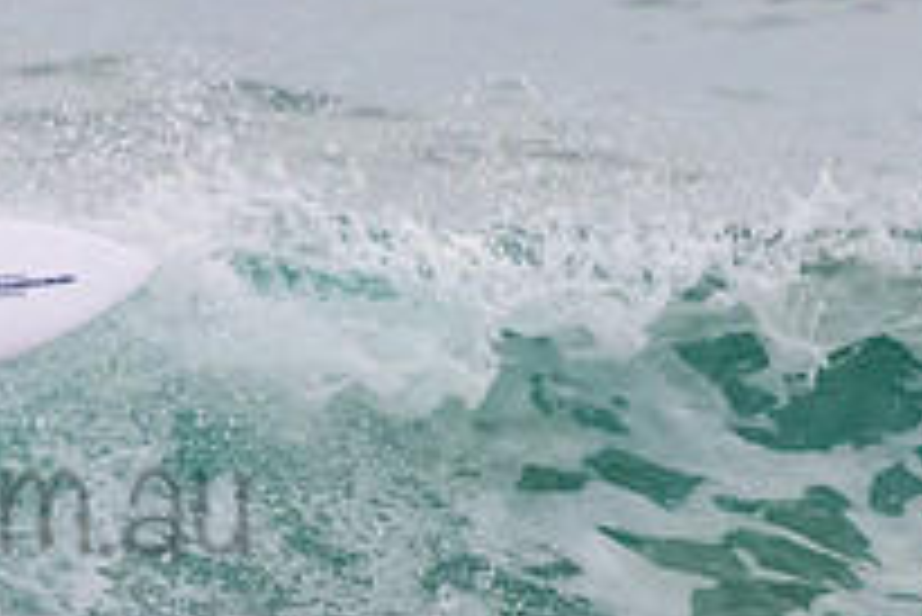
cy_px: 269
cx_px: -21
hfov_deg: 1.2
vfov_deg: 0.8
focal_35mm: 1737
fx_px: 44516
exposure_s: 1/1250
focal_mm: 500
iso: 2800
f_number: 5.6
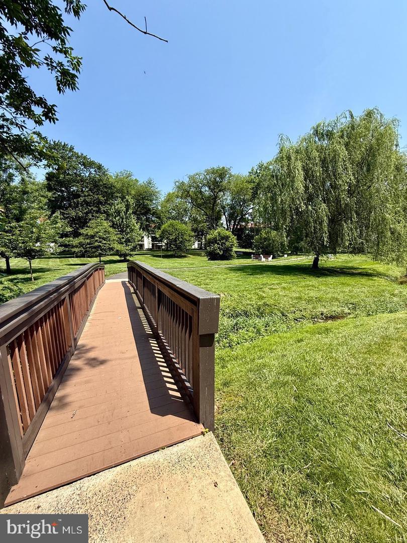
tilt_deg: -3.8
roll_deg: +0.0
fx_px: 219
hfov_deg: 85.7
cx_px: 204
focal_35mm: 14
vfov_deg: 102.1
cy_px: 272
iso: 50
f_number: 2.2
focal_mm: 2.22
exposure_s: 1/876
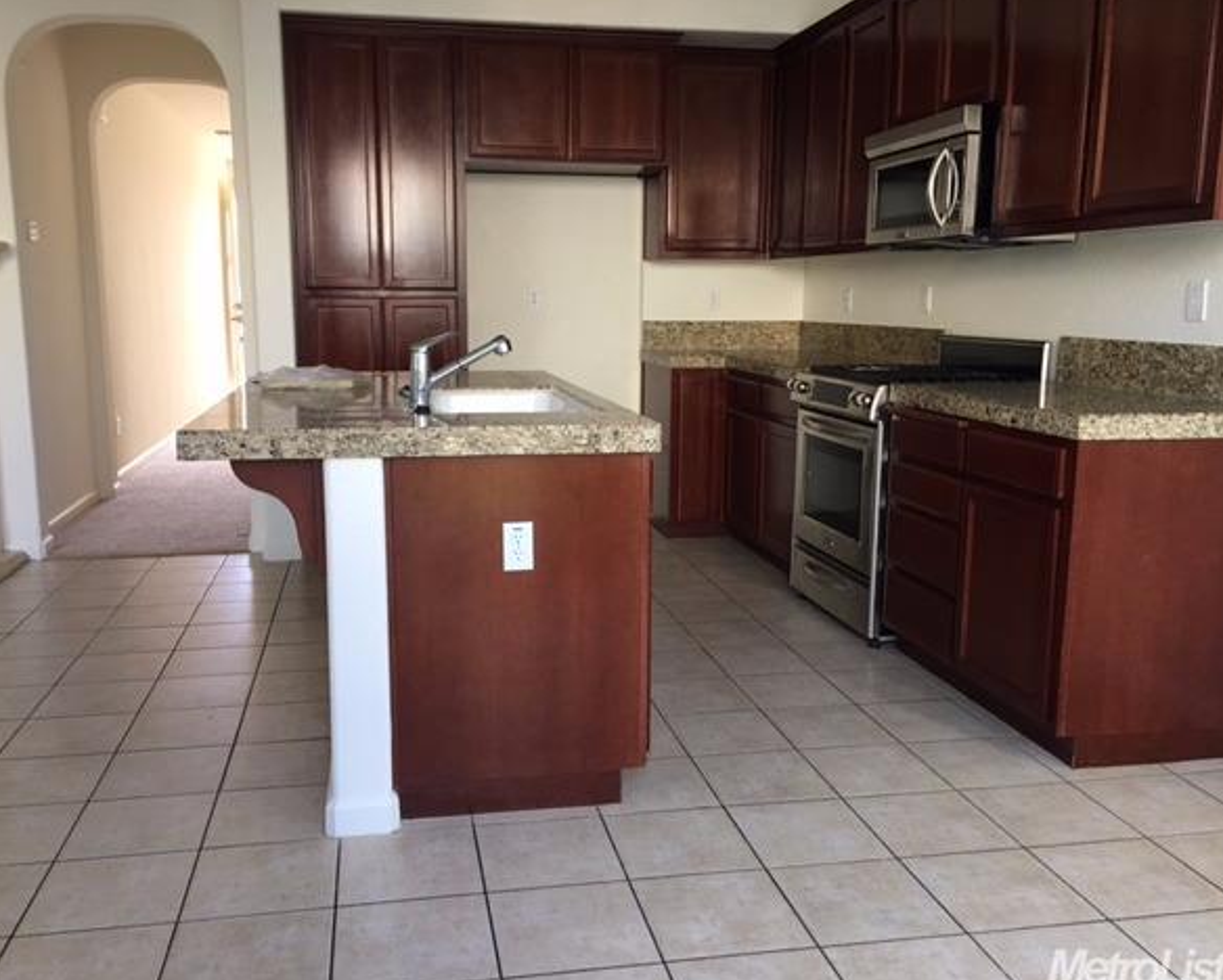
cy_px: 488
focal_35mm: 31
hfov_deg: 57.1
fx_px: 1123
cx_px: 586
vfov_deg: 47.2
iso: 40
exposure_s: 1/30
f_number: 2.2
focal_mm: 4.15
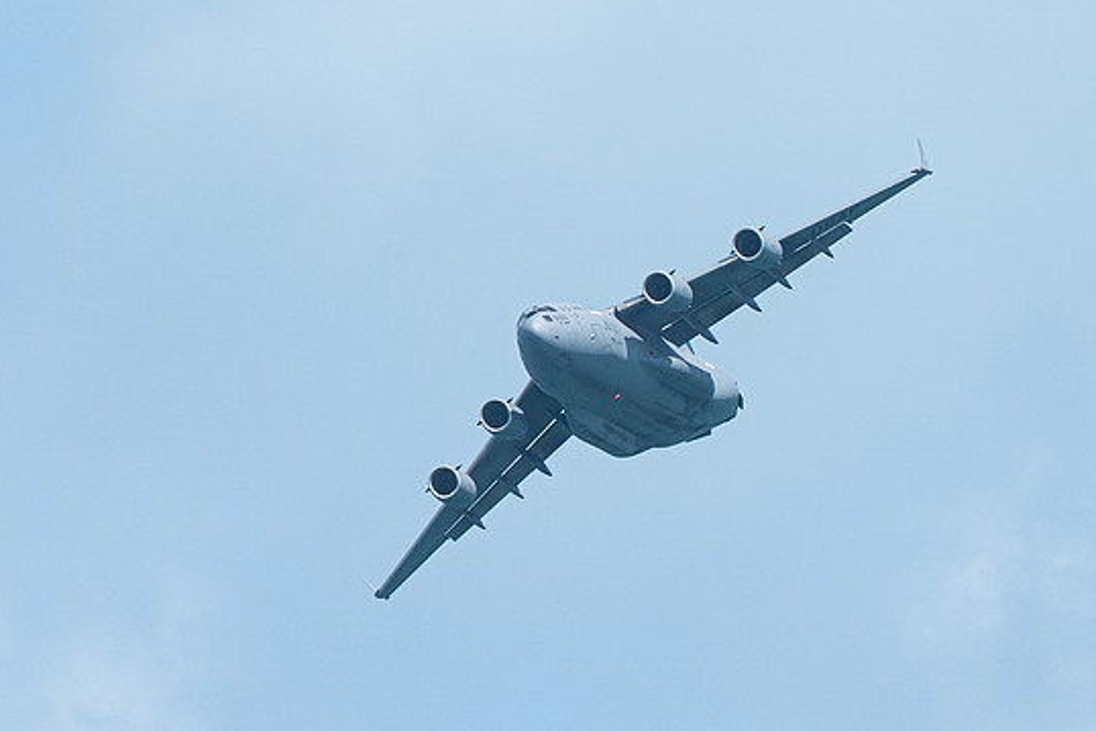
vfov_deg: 1.6
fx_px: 25883
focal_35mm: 850
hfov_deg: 2.4
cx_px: 350
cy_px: 350
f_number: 10
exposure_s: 1/1250
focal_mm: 400
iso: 640
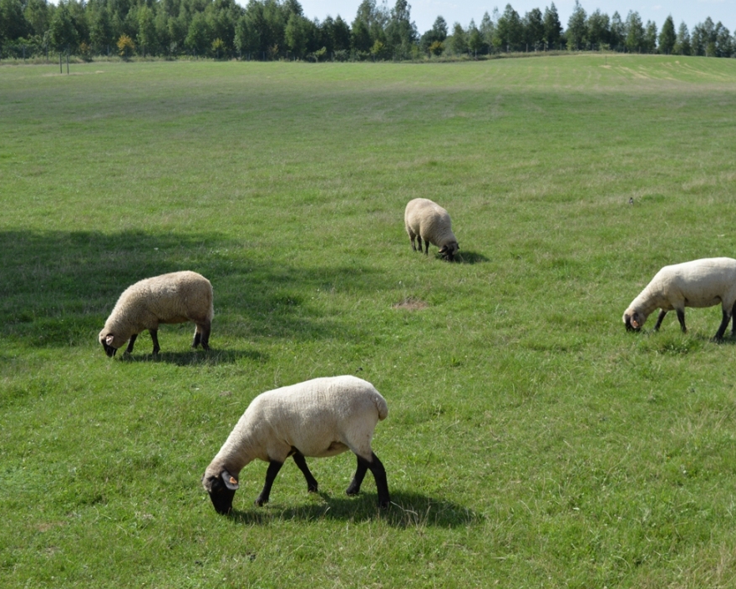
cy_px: 291
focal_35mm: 54
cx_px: 423
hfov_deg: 34.9
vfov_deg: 28.3
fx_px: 1167
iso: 200
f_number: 6.3
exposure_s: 1/640
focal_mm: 31
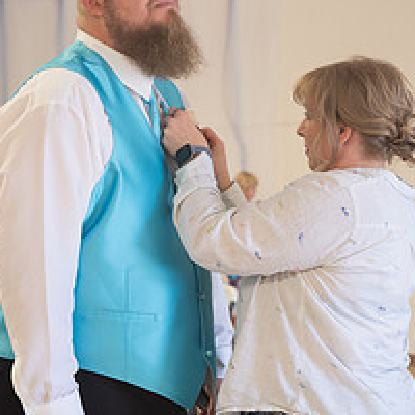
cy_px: 209
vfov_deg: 11.4
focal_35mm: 153
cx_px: 141
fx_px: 2075
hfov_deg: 11.4
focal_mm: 62
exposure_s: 1/160
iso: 200
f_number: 3.5
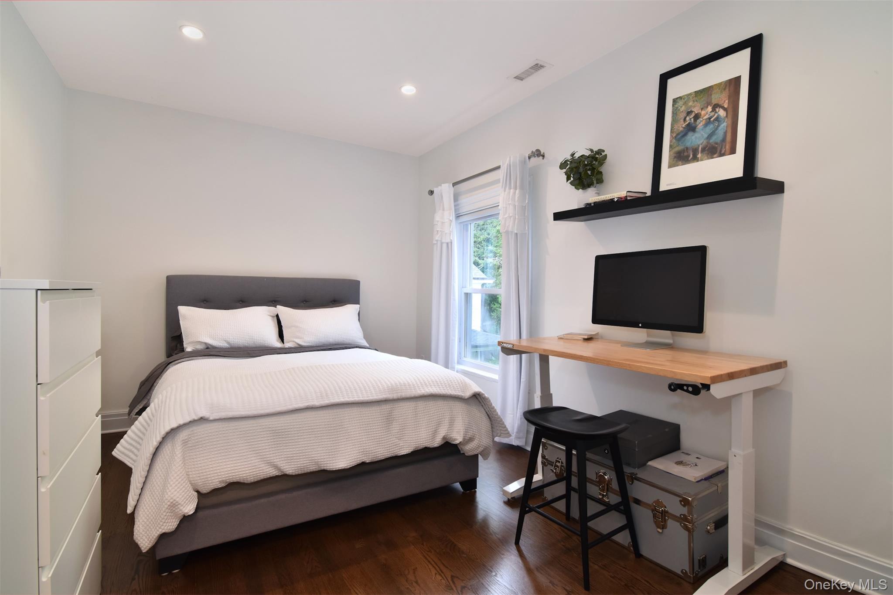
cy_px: 298
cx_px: 446
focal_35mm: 16
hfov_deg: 95.0
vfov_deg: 72.0
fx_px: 409
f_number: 8
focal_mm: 11
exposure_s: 1/20
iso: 640
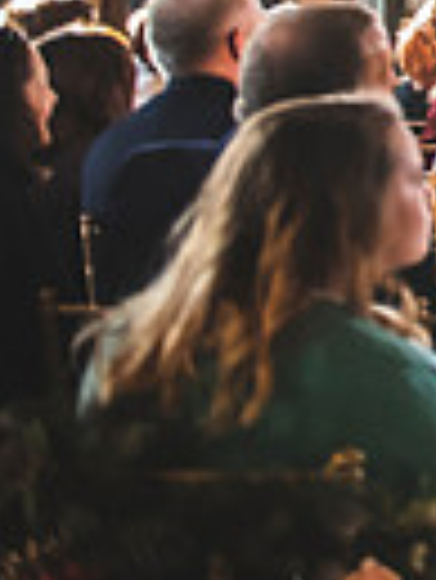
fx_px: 1760
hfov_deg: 10.5
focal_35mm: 105
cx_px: 1254
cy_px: -187
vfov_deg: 17.5
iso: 2000
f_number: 2.8
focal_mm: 24
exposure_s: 1/160
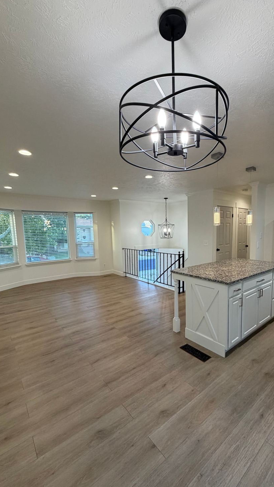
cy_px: 253
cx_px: 163
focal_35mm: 16
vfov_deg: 99.3
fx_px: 207
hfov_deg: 66.5
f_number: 2.2
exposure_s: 1/120
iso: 200
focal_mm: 2.22
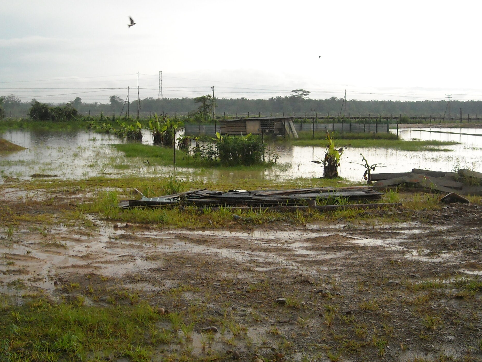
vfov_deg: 30.3
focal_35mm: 48
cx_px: 184
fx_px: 668
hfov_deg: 39.4
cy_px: 169
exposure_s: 1/250
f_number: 2.8
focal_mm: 5.7
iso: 227
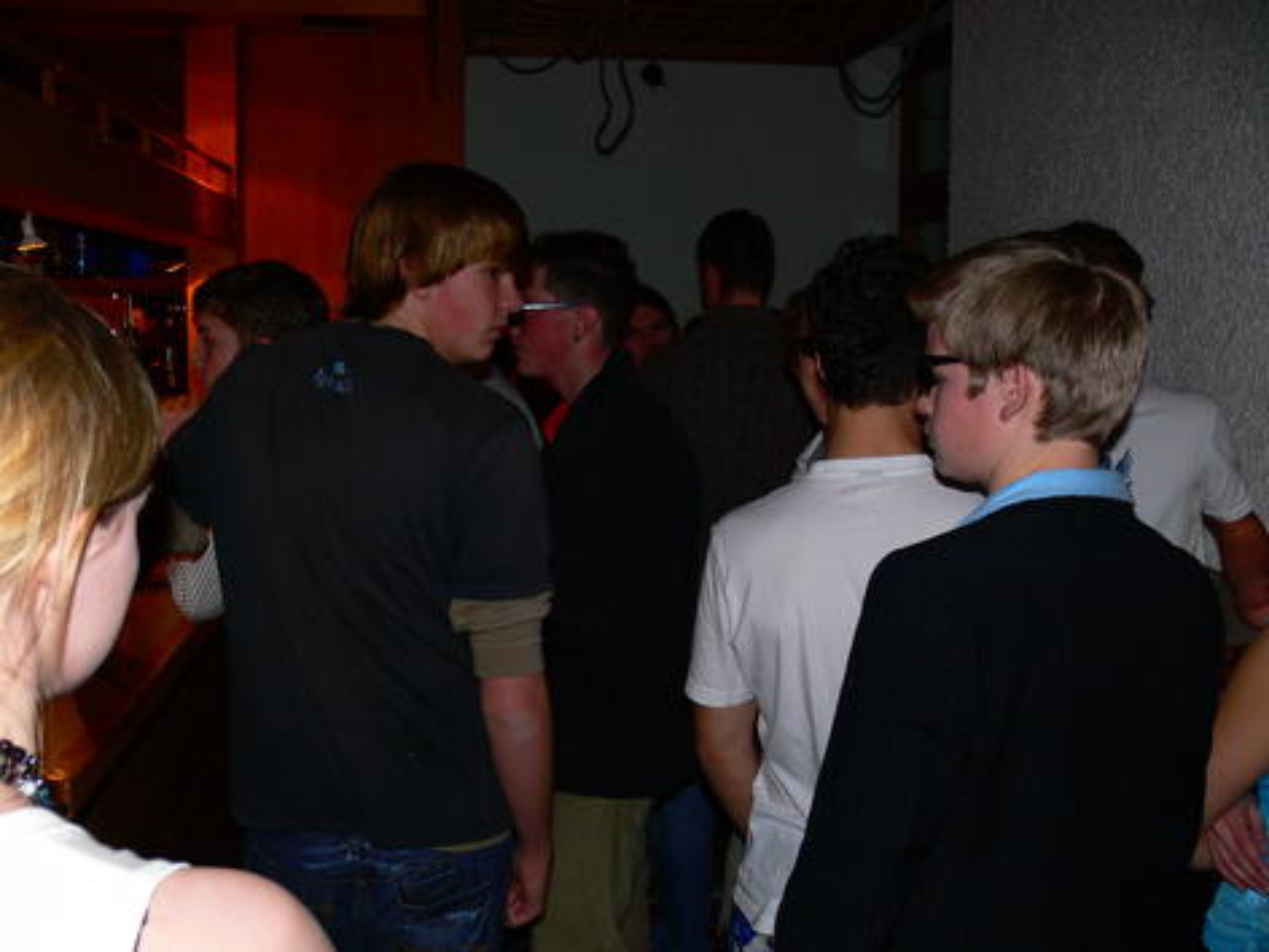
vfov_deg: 40.7
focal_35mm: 35
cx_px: 634
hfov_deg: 52.6
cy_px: 476
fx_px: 1283
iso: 100
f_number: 2.8
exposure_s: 1/30
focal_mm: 7.4
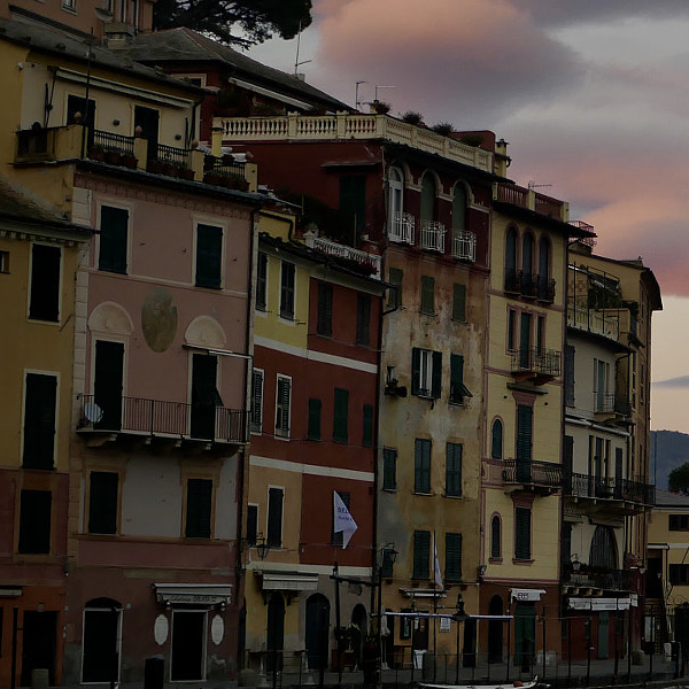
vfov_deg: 14.8
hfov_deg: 14.2
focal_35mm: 118
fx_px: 2657
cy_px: 294
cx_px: 907
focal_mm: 25
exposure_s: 1/400
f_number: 1.7
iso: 200
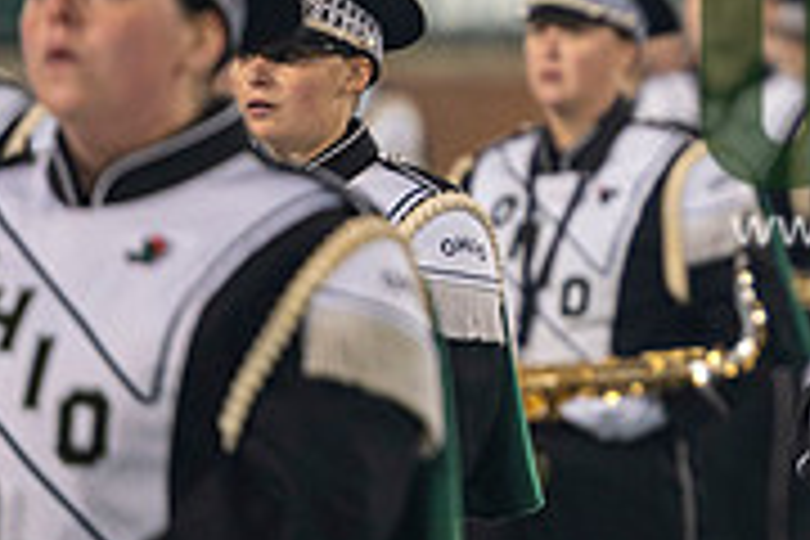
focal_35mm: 645
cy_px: 68
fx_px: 14511
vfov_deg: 2.1
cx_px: 1040
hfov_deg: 3.2
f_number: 2.8
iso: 1000
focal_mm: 200
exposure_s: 1/500
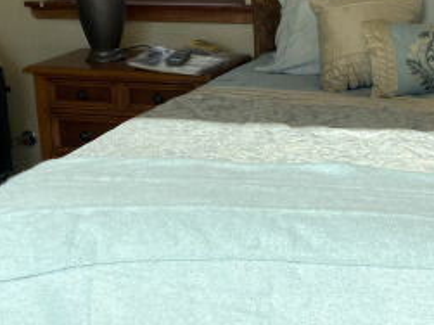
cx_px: 329
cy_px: 180
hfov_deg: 23.3
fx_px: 1040
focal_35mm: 83
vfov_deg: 17.8
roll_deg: +1.2
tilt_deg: -16.6
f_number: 1.8
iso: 32
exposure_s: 1/1927
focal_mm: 4.25
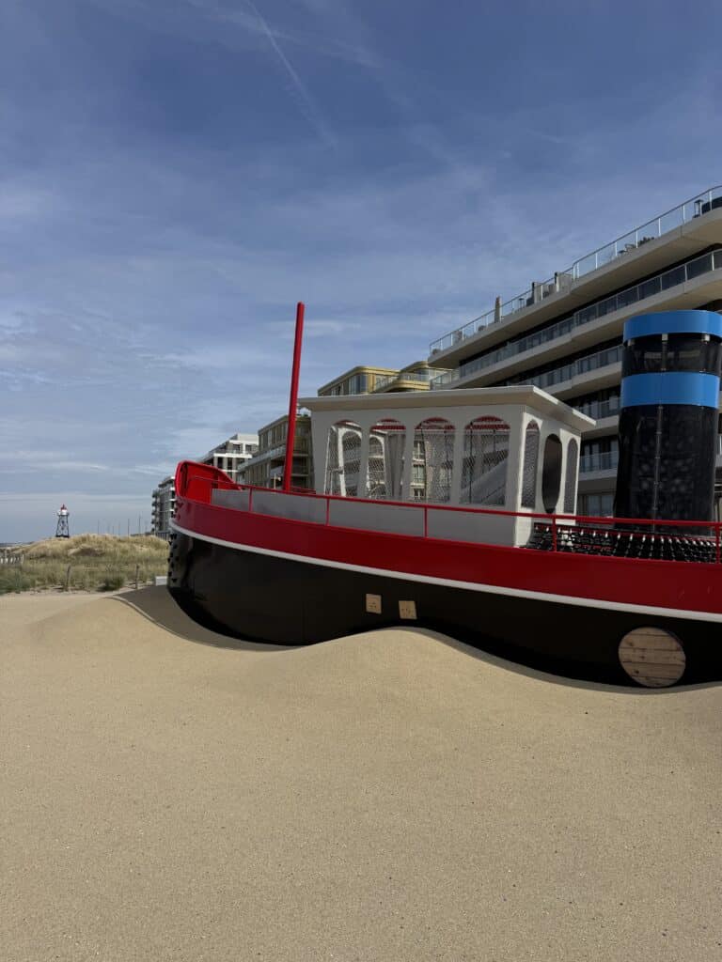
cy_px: 481
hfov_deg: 56.8
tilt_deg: +5.8
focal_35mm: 24
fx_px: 667
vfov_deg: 71.6
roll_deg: +0.5
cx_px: 361
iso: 80
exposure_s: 1/9009
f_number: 1.78
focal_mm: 6.76
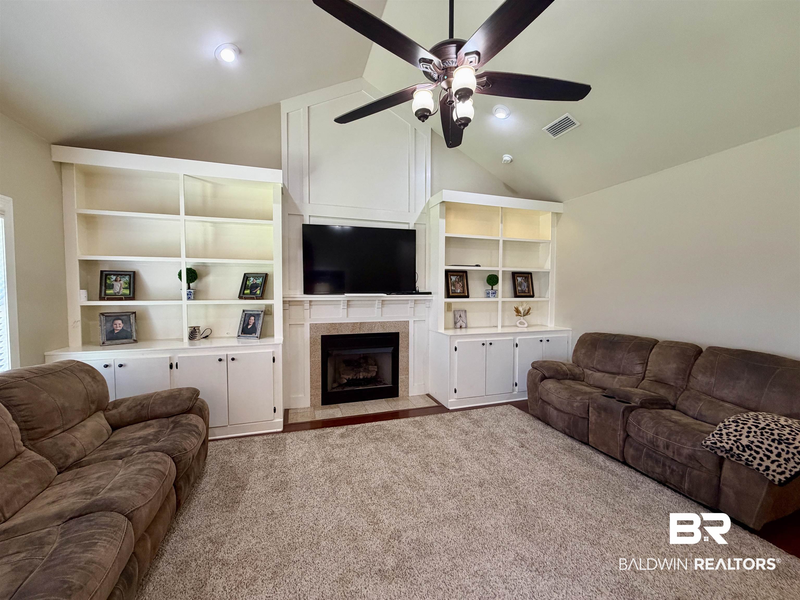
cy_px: 300
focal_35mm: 14
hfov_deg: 102.1
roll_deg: -0.1
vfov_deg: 85.7
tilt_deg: -2.2
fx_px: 324
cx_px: 400
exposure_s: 1/60
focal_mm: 2.22
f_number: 2.2
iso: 250
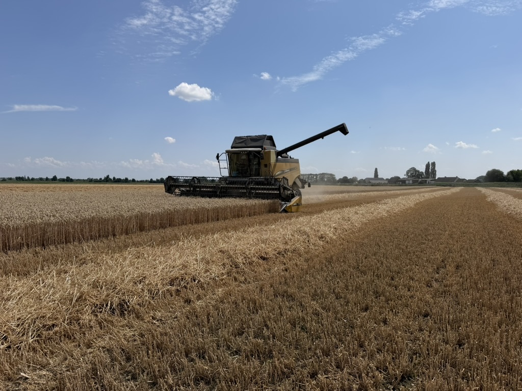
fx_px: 362
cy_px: 196
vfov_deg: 56.8
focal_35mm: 24
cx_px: 261
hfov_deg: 71.6
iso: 80
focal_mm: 6.76
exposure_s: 1/8130
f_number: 1.78
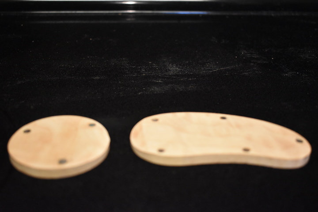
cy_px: 106
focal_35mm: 44
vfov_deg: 30.8
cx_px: 159
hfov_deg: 45.0
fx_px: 384
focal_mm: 29
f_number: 4.2
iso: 4000
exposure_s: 1/50
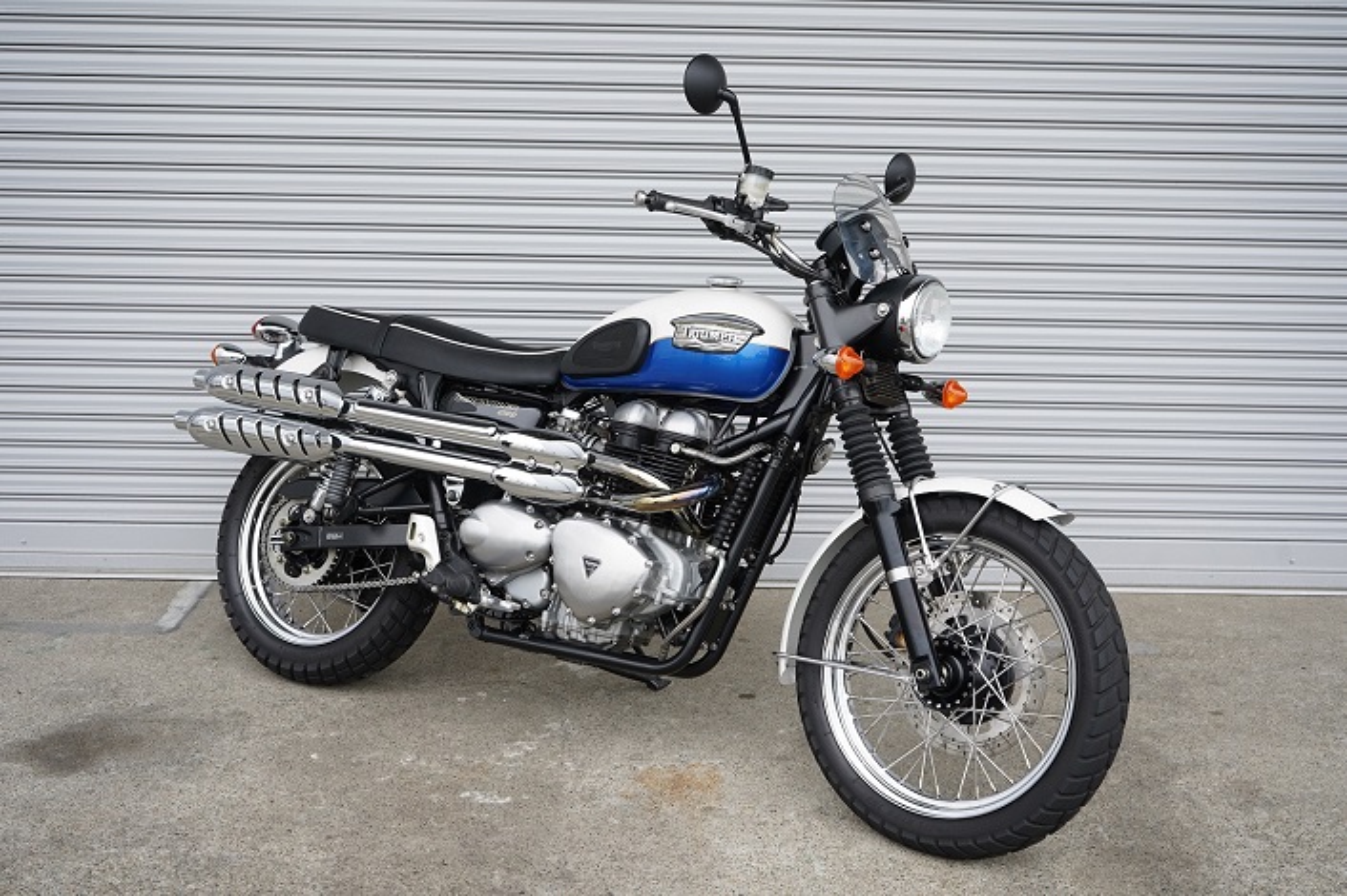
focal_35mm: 42
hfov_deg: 46.4
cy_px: 448
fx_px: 1571
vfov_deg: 31.9
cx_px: 674
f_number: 6.3
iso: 100
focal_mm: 42
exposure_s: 1/100
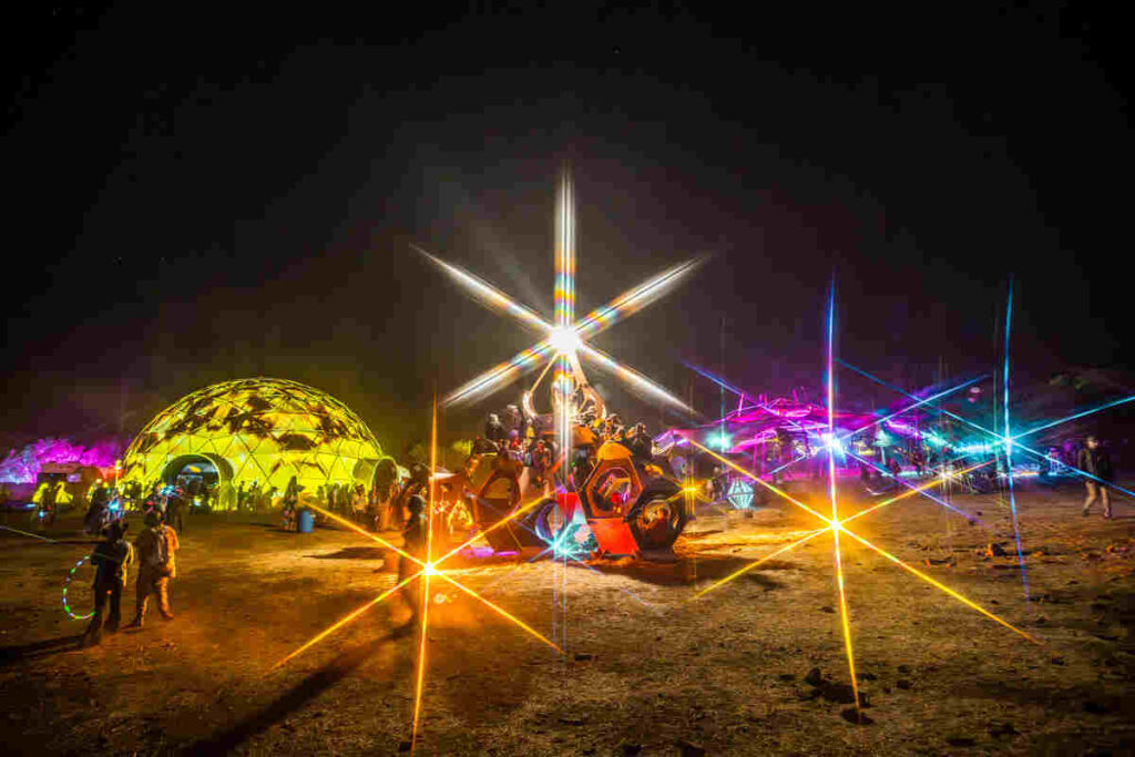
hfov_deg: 84.0
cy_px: 378
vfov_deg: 61.9
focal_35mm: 20
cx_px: 568
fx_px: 631
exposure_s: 1/15
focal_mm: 20
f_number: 2.8
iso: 4000
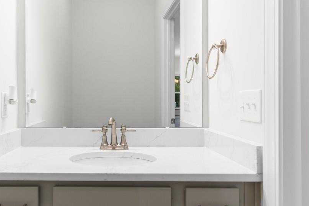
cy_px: 97
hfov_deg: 60.8
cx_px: 108
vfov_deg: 43.6
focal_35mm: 30
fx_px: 257
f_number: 4.5
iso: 100
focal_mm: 10
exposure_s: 1/5
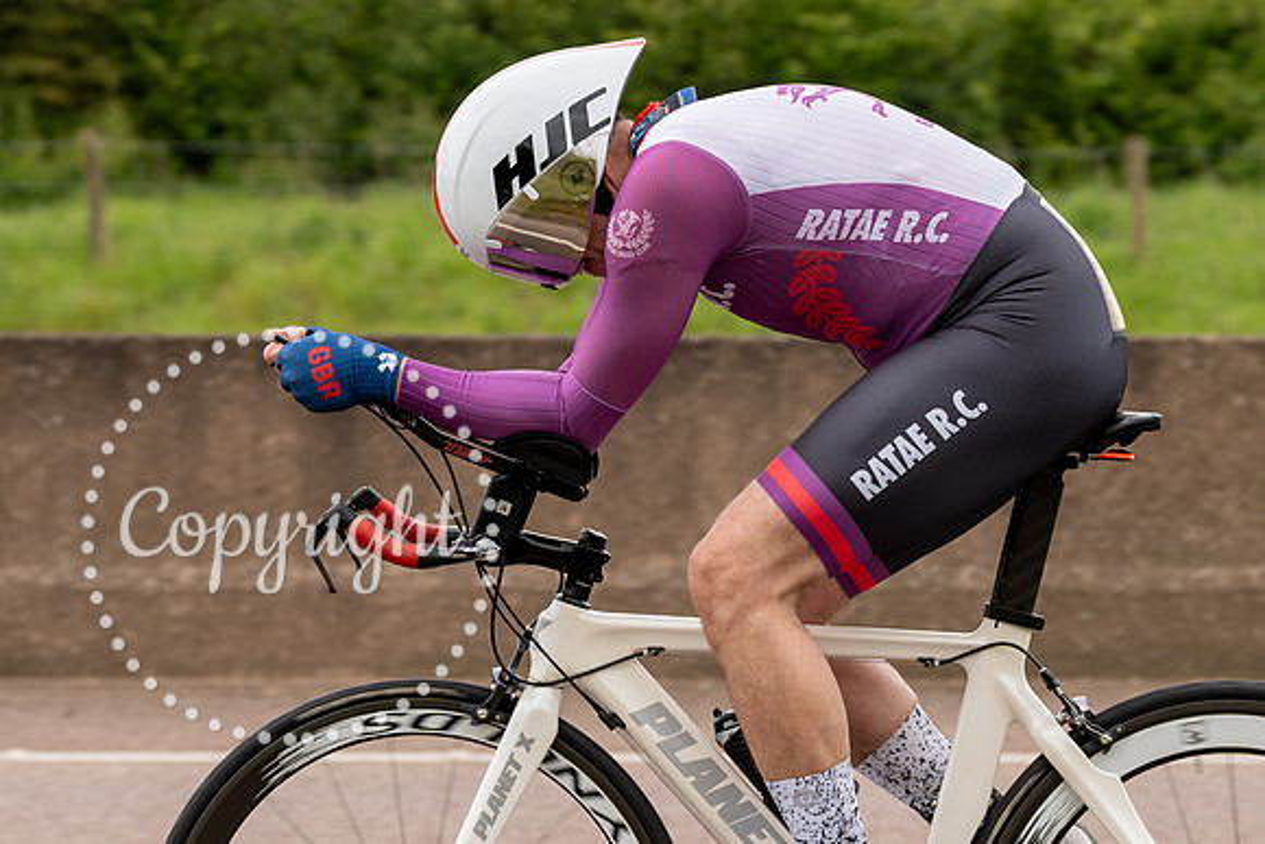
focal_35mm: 170
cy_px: 387
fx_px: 5960
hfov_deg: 12.1
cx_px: 863
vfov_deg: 8.1
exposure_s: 1/1000
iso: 200
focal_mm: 70
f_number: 3.5
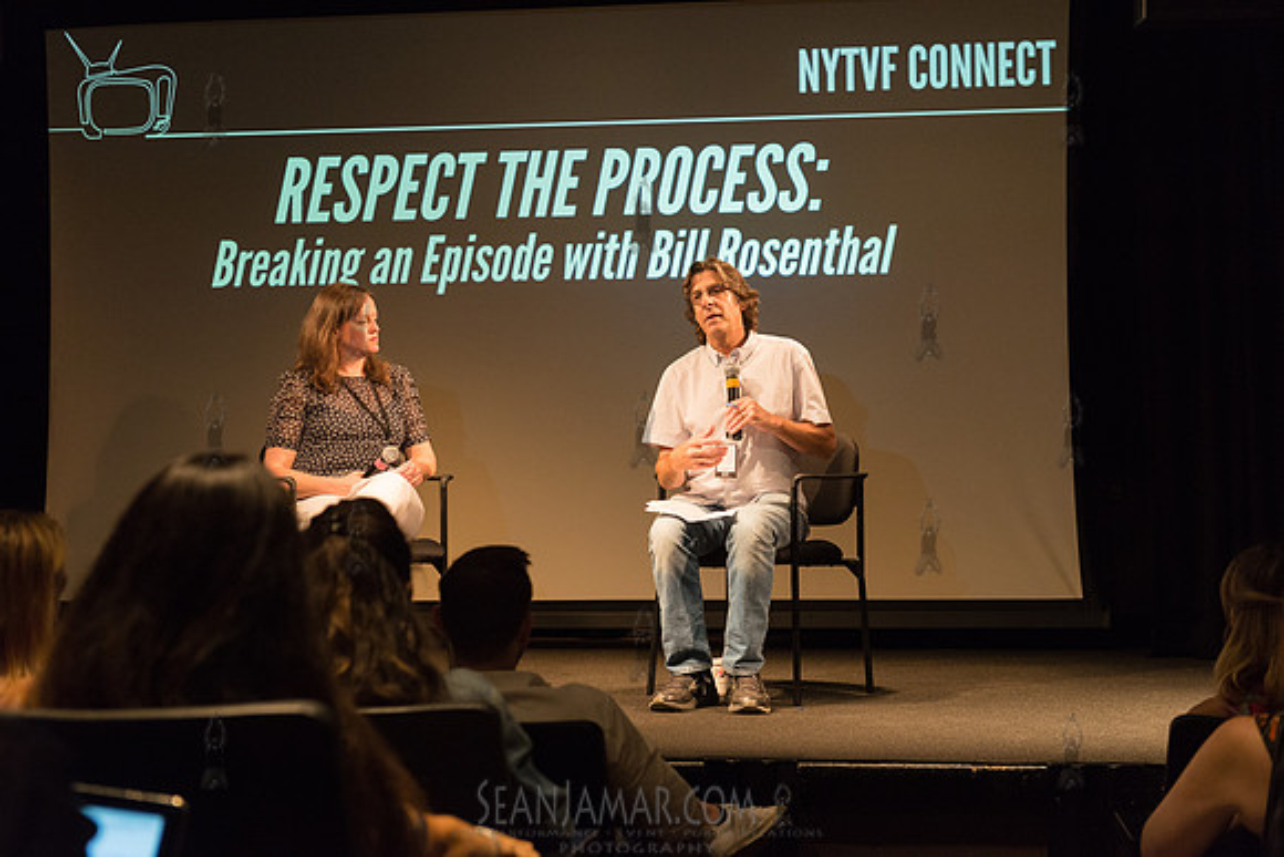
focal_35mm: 60
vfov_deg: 22.6
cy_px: 428
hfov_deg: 33.4
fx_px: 2140
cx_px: 642
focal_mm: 60
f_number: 4
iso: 2500
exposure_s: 1/100
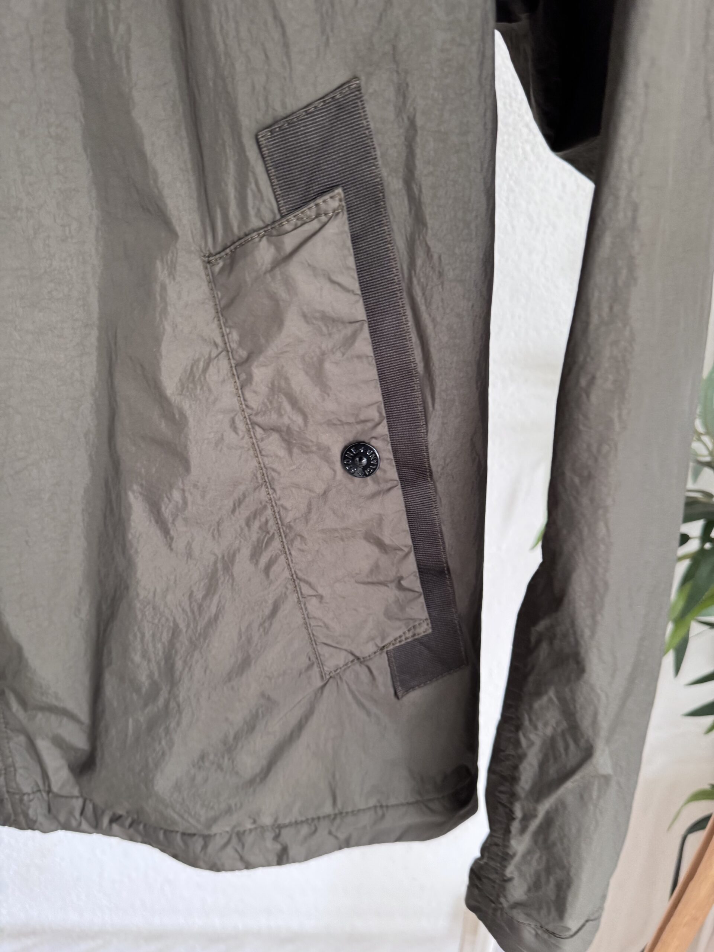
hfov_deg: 56.8
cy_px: 476
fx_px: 660
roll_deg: -2.0
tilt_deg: -25.1
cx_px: 357
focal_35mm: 24
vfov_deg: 71.6
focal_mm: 6.76
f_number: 1.78
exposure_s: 1/104
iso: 200
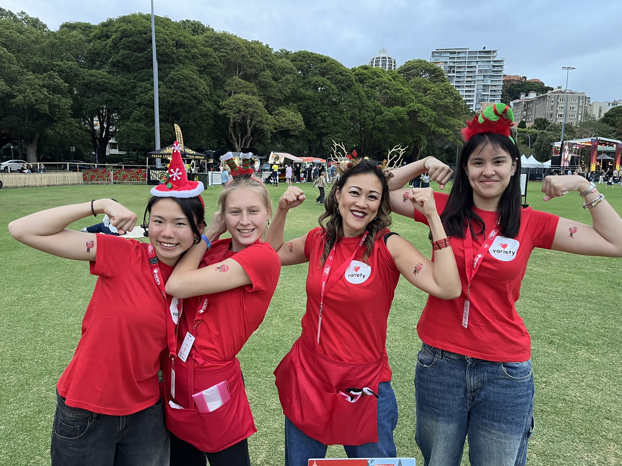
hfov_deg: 67.3
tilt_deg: -7.9
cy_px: 233
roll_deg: -0.9
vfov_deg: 53.1
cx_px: 311
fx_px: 467
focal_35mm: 26
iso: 160
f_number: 1.6
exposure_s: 1/60
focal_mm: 5.1
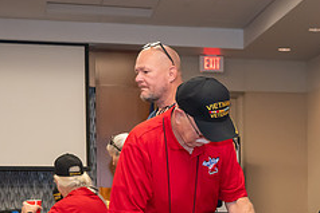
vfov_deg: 12.5
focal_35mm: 107
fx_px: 952
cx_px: 375
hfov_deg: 18.2
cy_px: 249
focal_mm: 44
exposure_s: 1/160
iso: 9000
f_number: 5.3
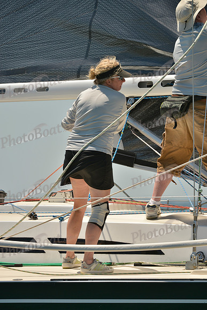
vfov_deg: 5.2
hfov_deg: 3.4
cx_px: 104
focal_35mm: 400
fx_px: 3448
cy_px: 155
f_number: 5
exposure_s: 1/1600
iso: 200
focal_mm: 400
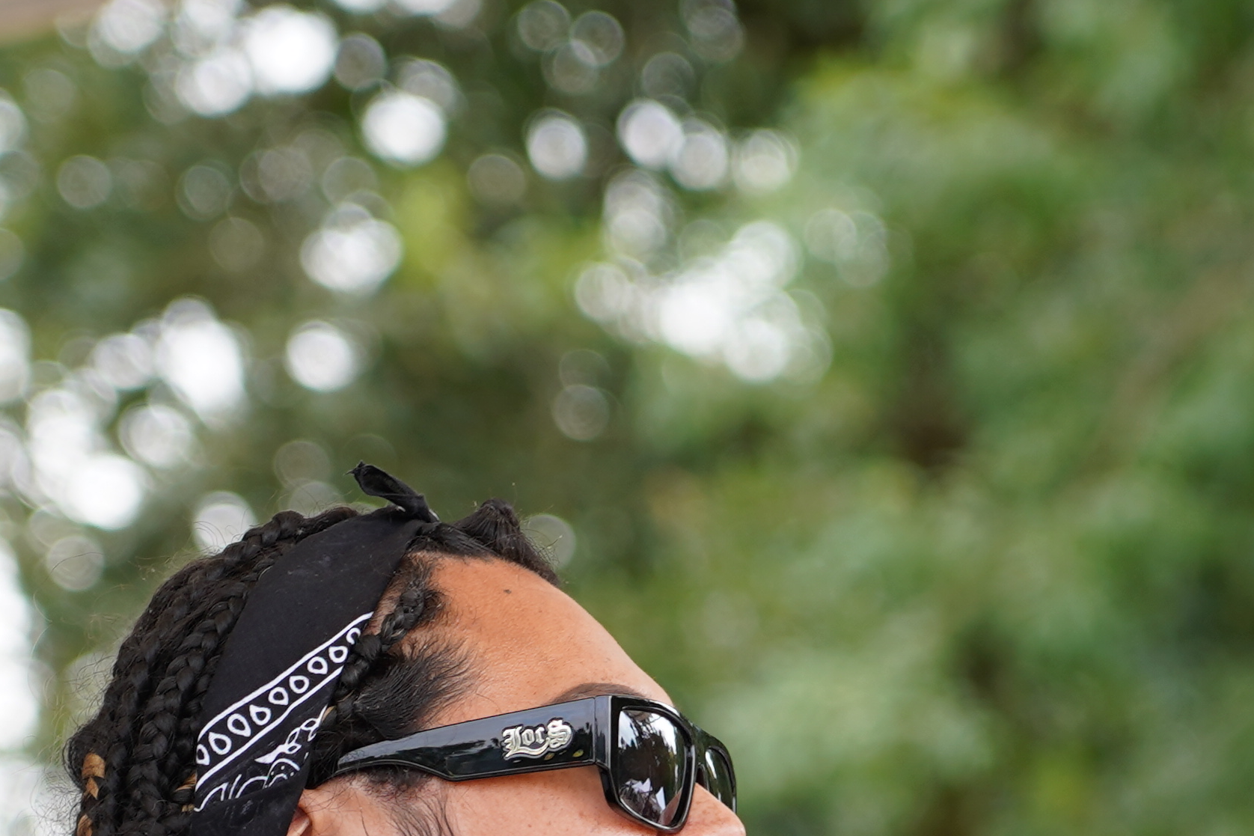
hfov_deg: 5.5
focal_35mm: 376
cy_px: 912
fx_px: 13095
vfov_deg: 3.7
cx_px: 1039
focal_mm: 105
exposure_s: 1/160
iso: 125
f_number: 4
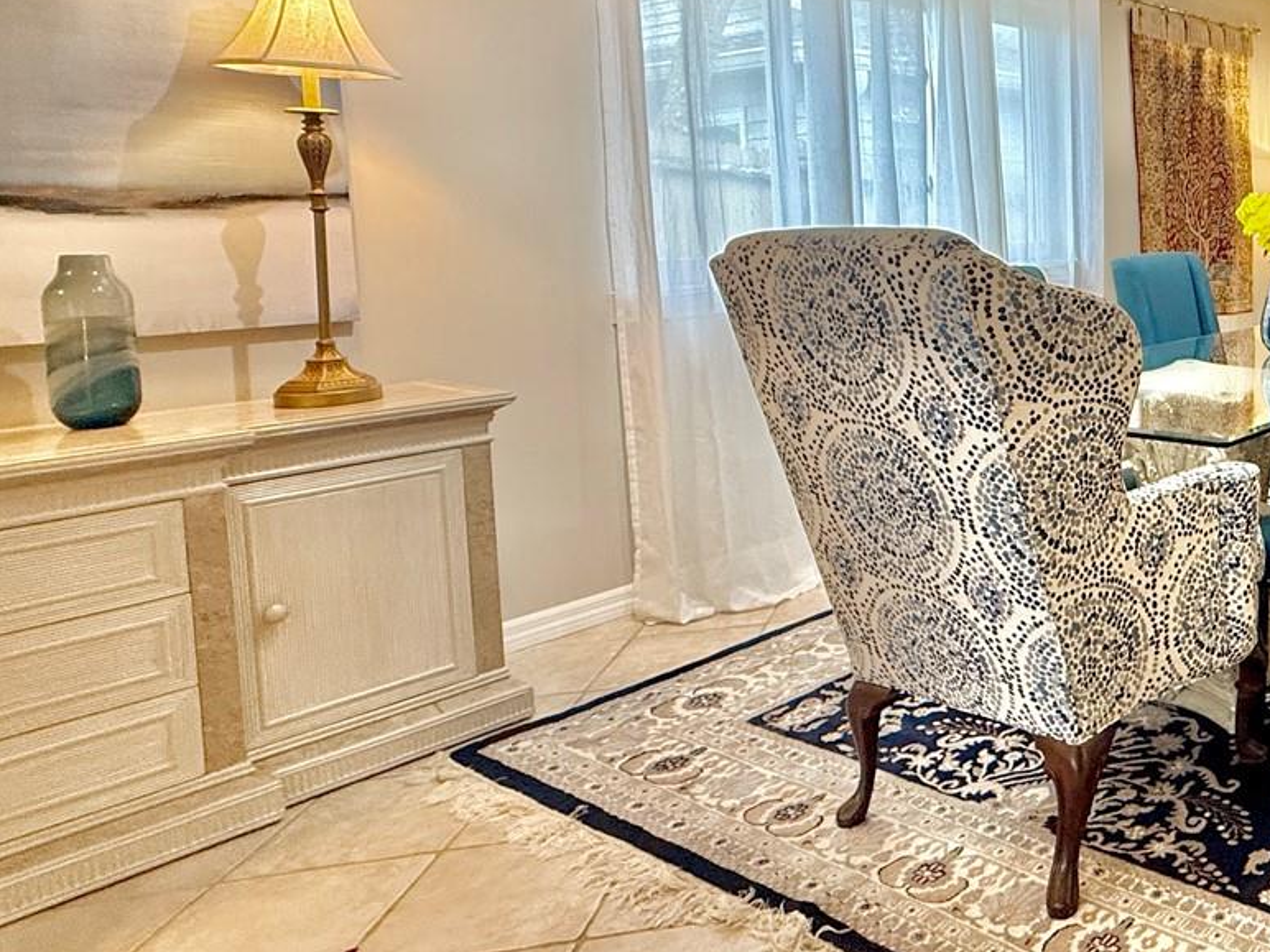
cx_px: 1288
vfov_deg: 47.1
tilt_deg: -2.8
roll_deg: +0.8
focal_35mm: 29
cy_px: 284
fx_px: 1064
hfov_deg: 49.5
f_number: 2.2
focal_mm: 2.22
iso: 250
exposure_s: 1/120
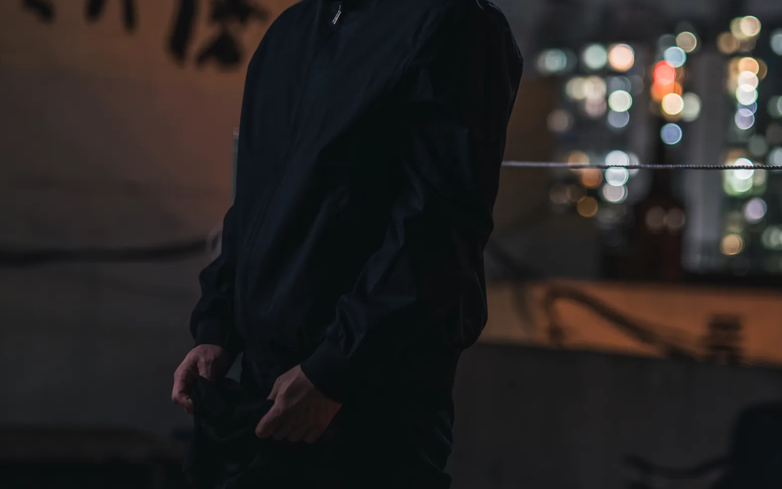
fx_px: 1726
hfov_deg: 25.4
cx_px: 526
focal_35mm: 81
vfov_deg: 16.1
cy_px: 143
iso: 800
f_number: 1.4
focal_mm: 50
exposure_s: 1/40
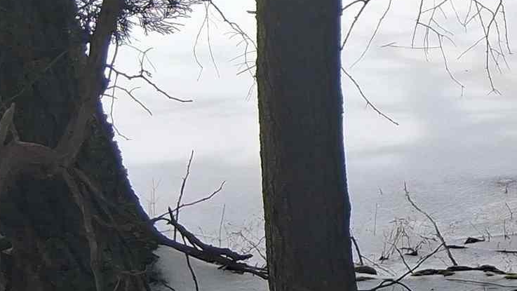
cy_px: -67
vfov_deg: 10.1
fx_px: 1618
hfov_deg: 15.1
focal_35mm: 118
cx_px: 1000
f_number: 1.8
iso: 25
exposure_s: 1/414
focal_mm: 3.98
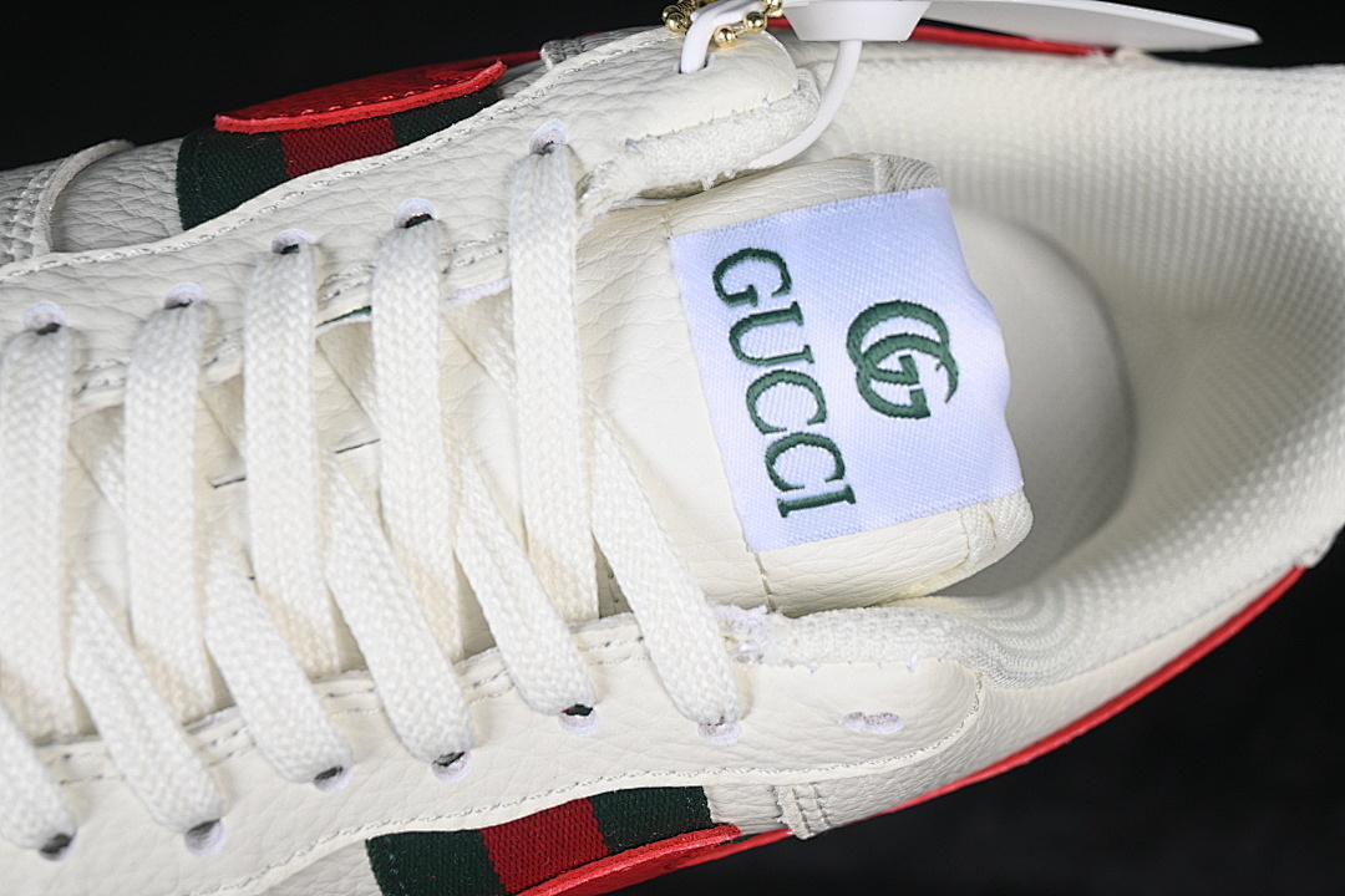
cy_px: 448
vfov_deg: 18.2
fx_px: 2802
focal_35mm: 75
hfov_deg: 27.0
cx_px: 672
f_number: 7.1
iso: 160
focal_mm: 50
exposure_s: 1/80
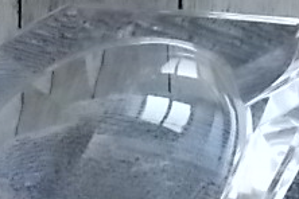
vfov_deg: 5.3
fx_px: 2143
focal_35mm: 258
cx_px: 110
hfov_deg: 8.0
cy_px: 188
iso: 800
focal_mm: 15.4
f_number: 6.3
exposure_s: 1/60
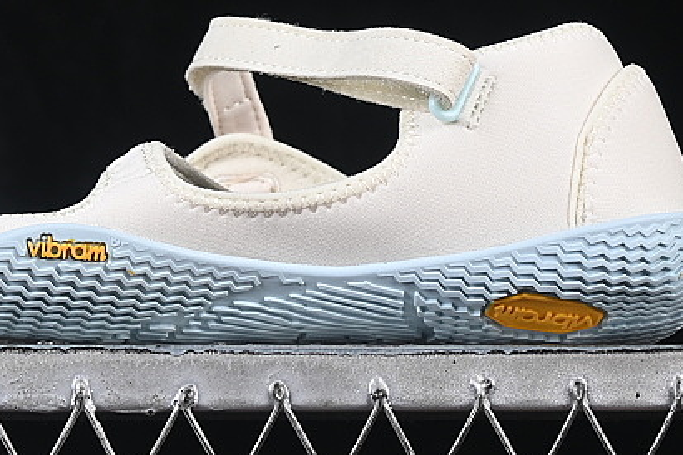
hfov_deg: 10.4
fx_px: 3737
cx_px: 218
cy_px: -27
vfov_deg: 6.9
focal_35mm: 197
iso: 160
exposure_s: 1/80
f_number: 8
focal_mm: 50
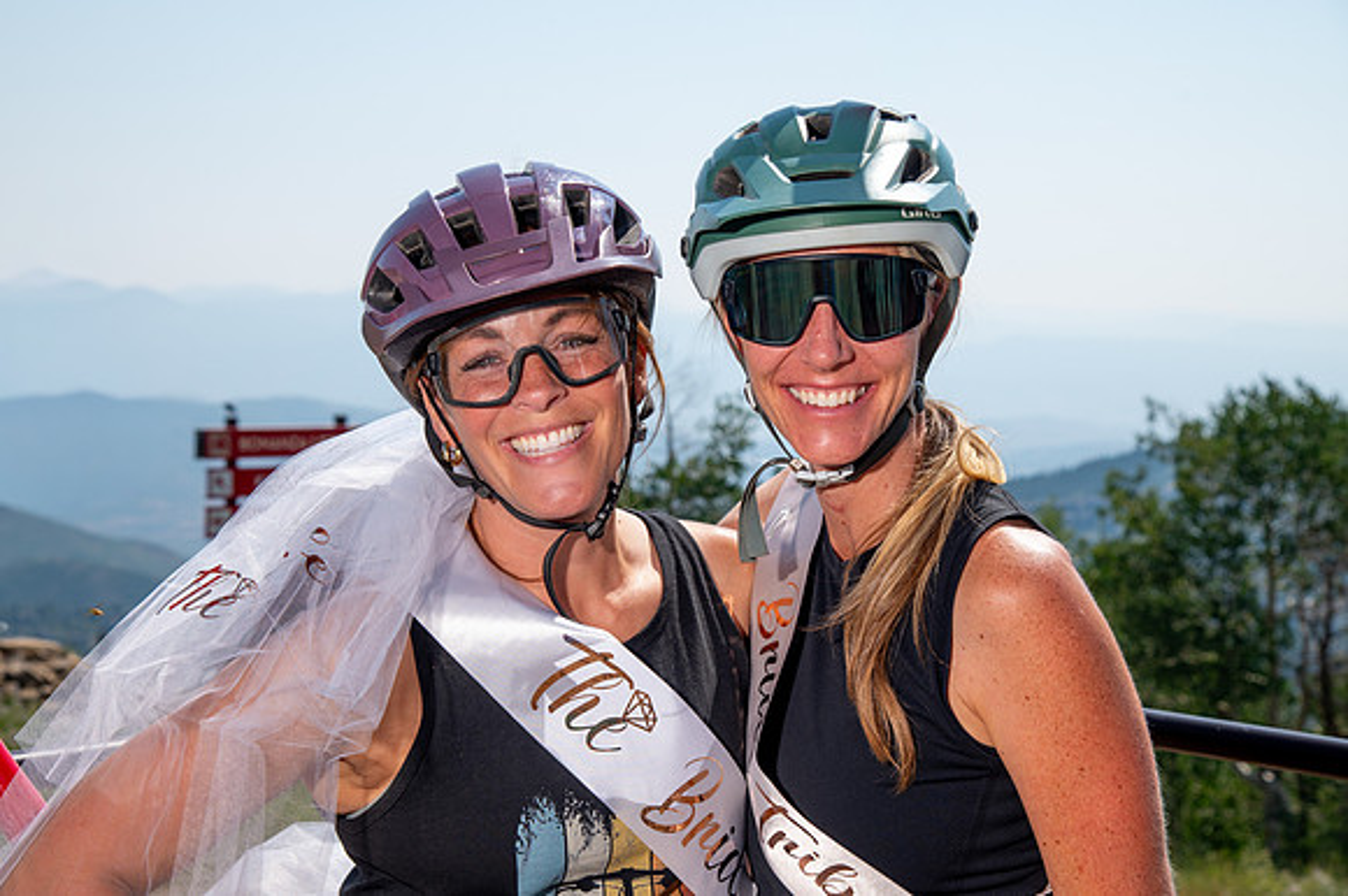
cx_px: 622
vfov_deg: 18.9
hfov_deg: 28.1
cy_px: 454
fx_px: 2696
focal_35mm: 72
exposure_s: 1/400
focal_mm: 65
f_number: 8
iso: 200
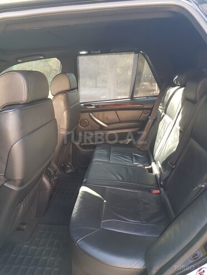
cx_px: 104
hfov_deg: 53.1
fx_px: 207
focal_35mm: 26
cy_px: 138
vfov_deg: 67.3
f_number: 1.7
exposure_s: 1/50
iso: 64
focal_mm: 4.2
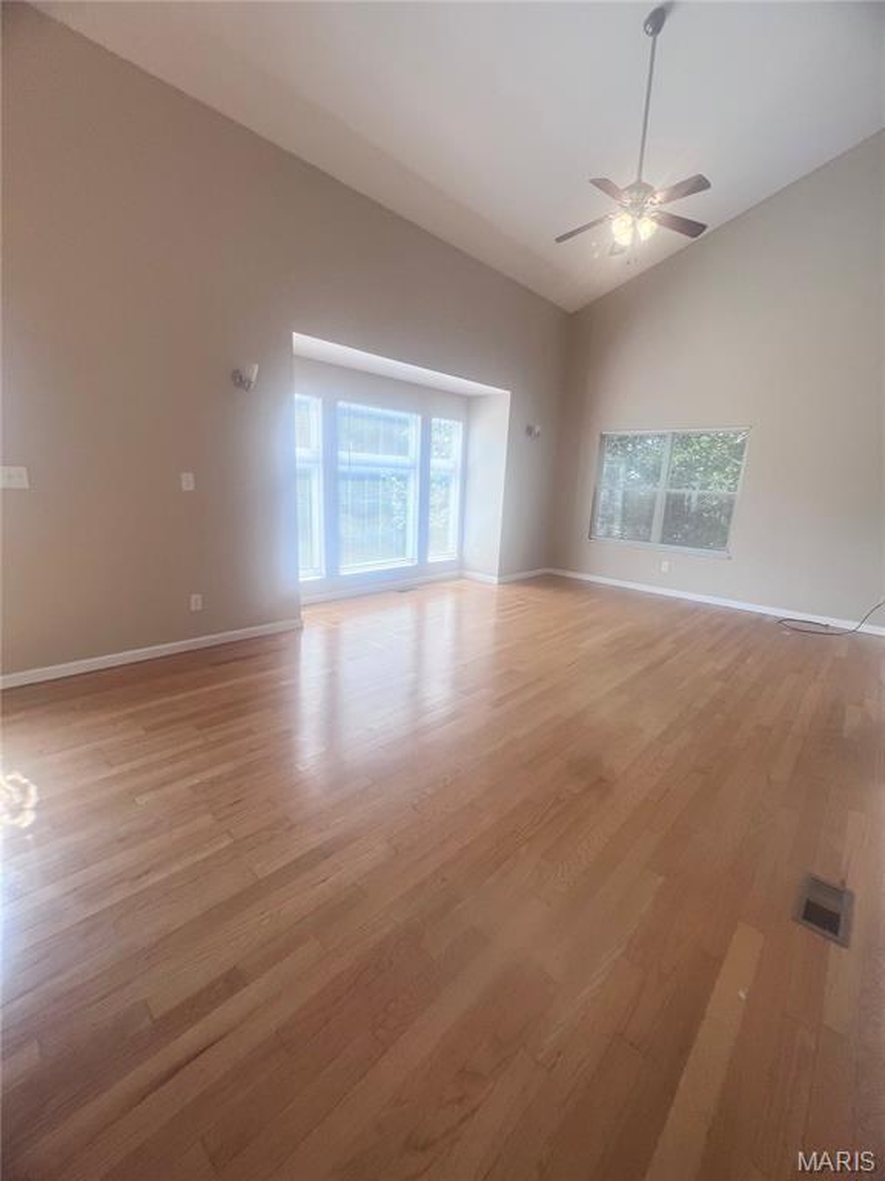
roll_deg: -2.9
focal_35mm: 13
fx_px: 443
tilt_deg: -12.5
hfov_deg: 89.9
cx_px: 442
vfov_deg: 106.2
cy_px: 590
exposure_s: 1/159
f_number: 1.8
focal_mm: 1.57
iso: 32
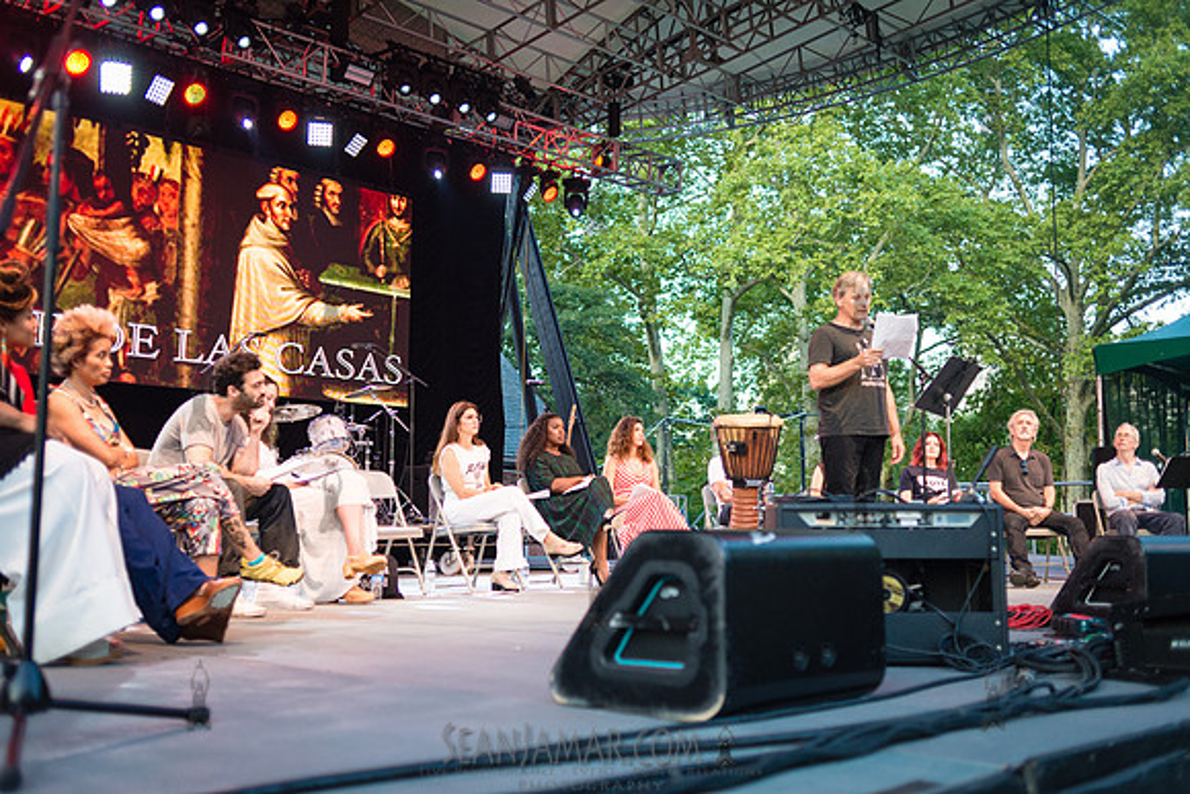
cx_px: 595
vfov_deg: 37.9
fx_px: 1157
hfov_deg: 54.4
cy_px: 397
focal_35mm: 35
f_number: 2.8
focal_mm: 35
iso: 1600
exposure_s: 1/640
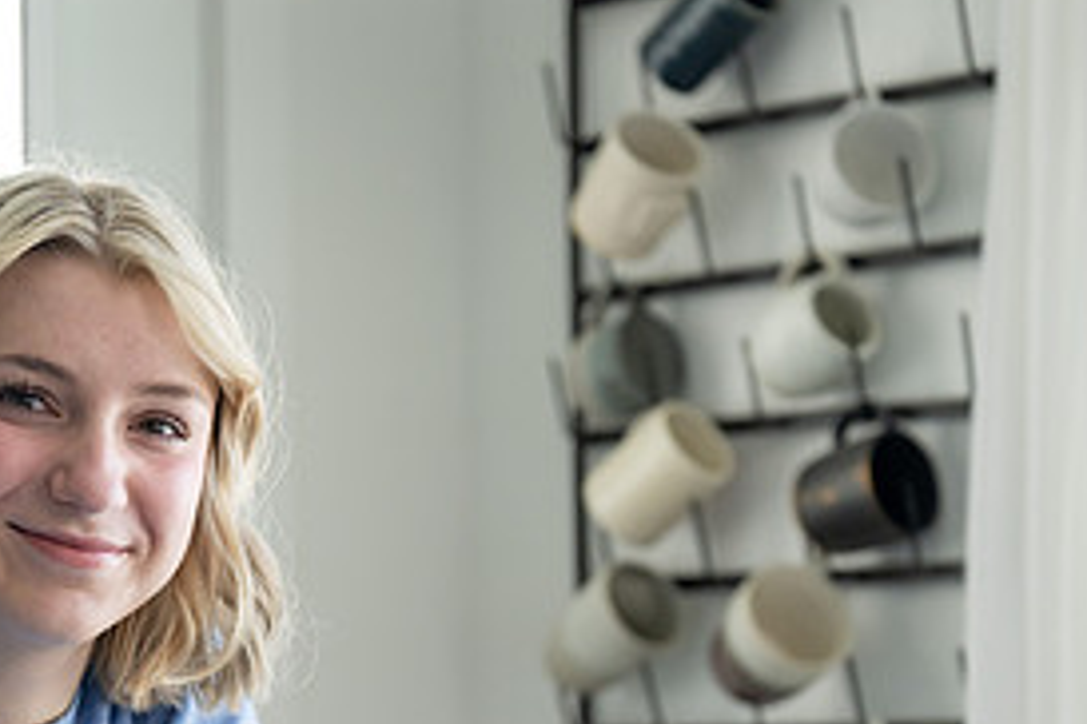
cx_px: 454
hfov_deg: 20.0
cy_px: 742
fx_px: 3080
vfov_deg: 13.2
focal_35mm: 102
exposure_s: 1/320
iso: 100
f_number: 2.8
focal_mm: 48
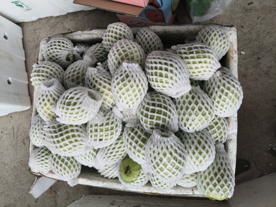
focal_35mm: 26
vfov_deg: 53.1
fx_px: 207
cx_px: 138
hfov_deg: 67.3
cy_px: 104
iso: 500
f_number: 1.8
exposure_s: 1/334
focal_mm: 4.84
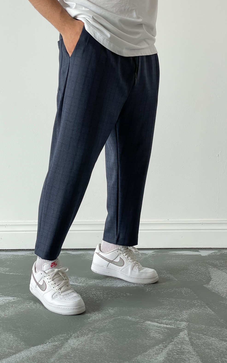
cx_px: 90
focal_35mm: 56
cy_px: 181
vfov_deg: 36.3
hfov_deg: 23.1
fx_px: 554
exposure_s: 1/120
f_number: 2
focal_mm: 6
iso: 64
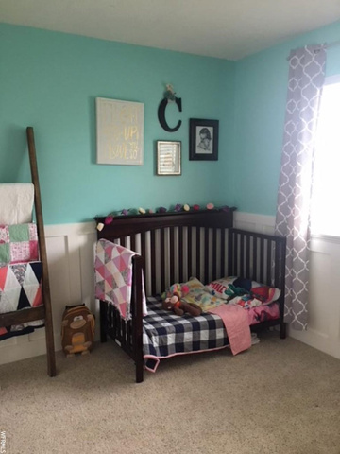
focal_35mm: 29
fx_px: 380
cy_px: 227
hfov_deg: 48.2
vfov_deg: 61.7
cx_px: 170
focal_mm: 4.15
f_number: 2.2
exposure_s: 1/30
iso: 125
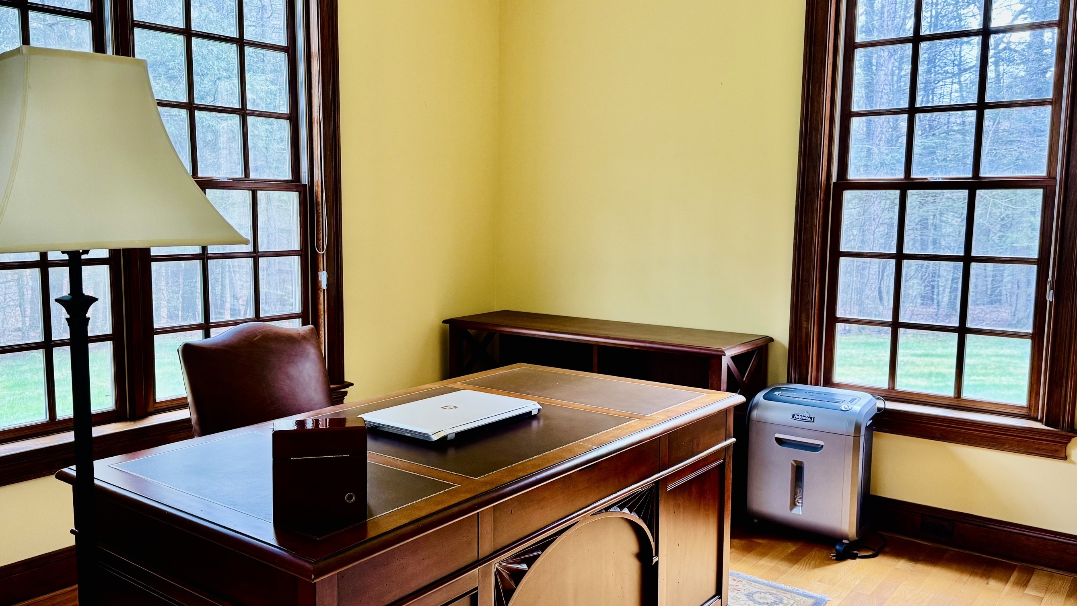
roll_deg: -1.4
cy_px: 311
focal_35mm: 30
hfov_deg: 64.0
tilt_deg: -6.4
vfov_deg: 38.9
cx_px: 464
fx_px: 857
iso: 200
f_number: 1.78
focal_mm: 6.76
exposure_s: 1/66
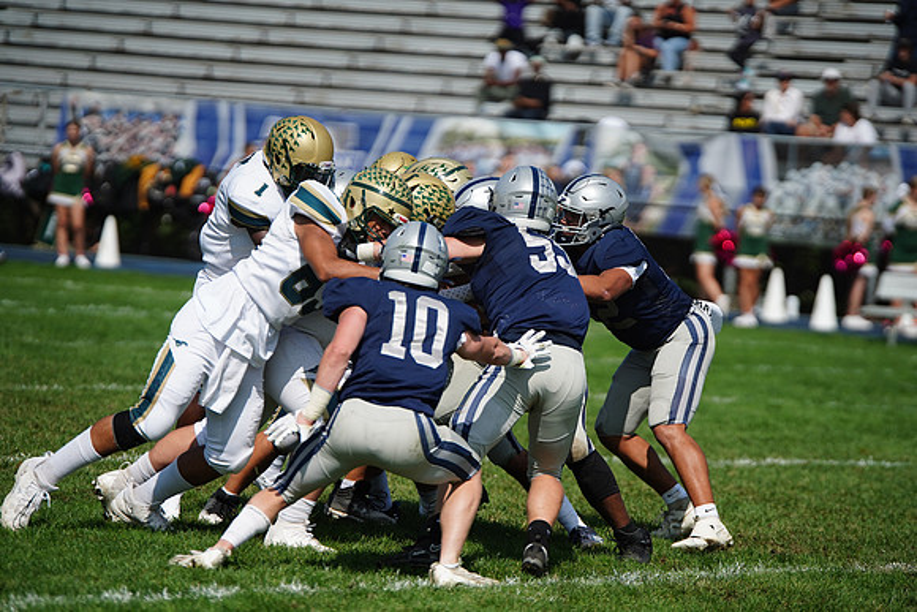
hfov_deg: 7.9
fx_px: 6649
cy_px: 306
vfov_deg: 5.3
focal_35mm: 261
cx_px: 458
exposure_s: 1/8000
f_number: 2.8
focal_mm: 261
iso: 400
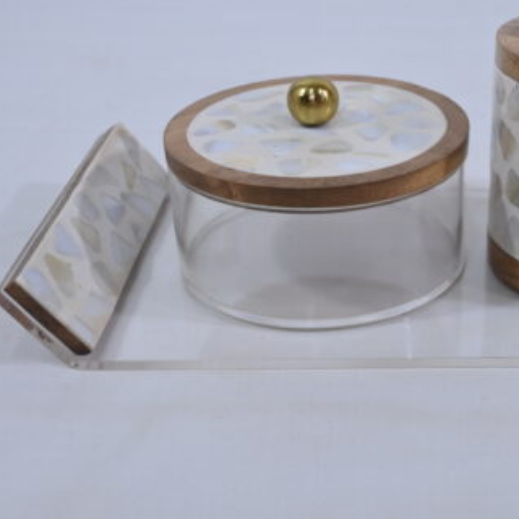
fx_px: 1052
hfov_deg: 26.9
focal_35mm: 62
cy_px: 223
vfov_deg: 27.7
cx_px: 449
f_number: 7.1
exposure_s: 1/125
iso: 500
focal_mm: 39
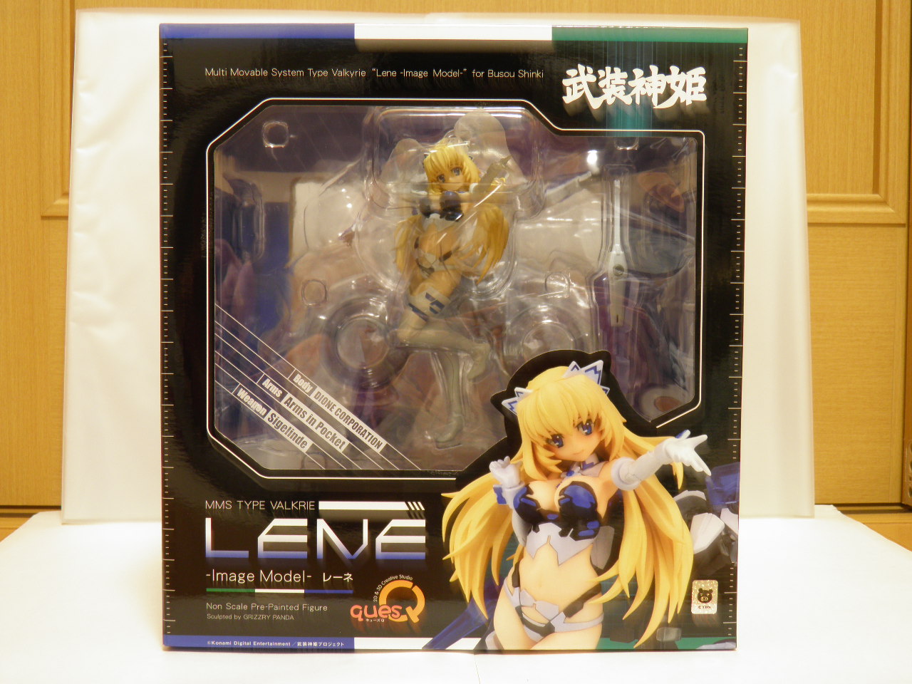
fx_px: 1159
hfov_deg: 42.9
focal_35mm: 44
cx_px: 456
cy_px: 342
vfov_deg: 32.9
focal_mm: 7.9
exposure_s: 1/2
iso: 50
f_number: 3.3
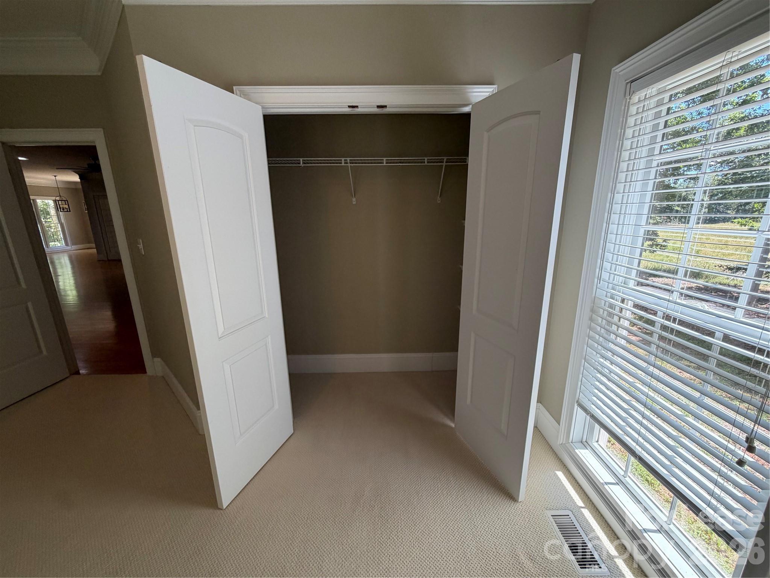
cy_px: 289
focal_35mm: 14
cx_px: 385
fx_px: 311
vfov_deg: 85.7
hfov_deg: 102.1
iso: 100
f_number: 2.2
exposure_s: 1/120
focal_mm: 2.22
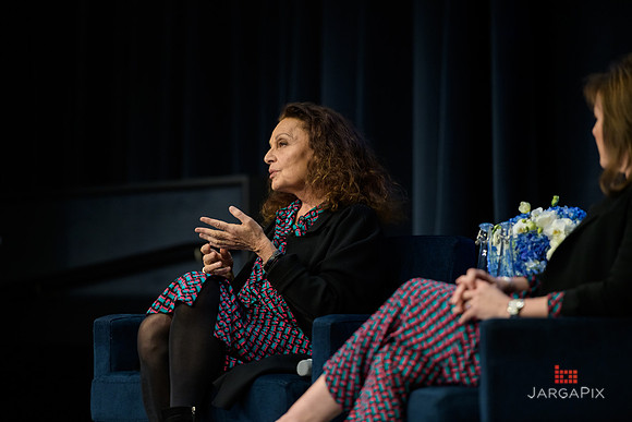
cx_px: 316
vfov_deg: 6.9
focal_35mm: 200
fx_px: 3512
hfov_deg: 10.3
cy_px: 211
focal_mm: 200
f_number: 3.2
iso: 1000
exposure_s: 1/200
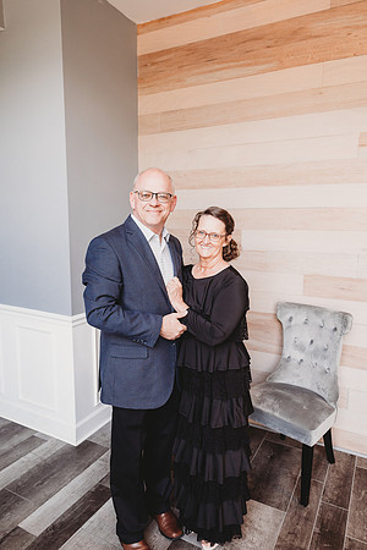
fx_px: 367
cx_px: 184
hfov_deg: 53.1
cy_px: 275
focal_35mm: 24
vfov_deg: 73.7
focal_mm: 24
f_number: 2.8
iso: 500
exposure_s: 1/200
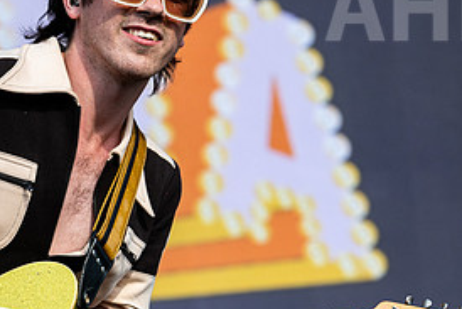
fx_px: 3531
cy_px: 287
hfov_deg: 7.5
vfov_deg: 5.0
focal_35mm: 275
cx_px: 85
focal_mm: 105
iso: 200
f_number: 5
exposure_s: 1/1250
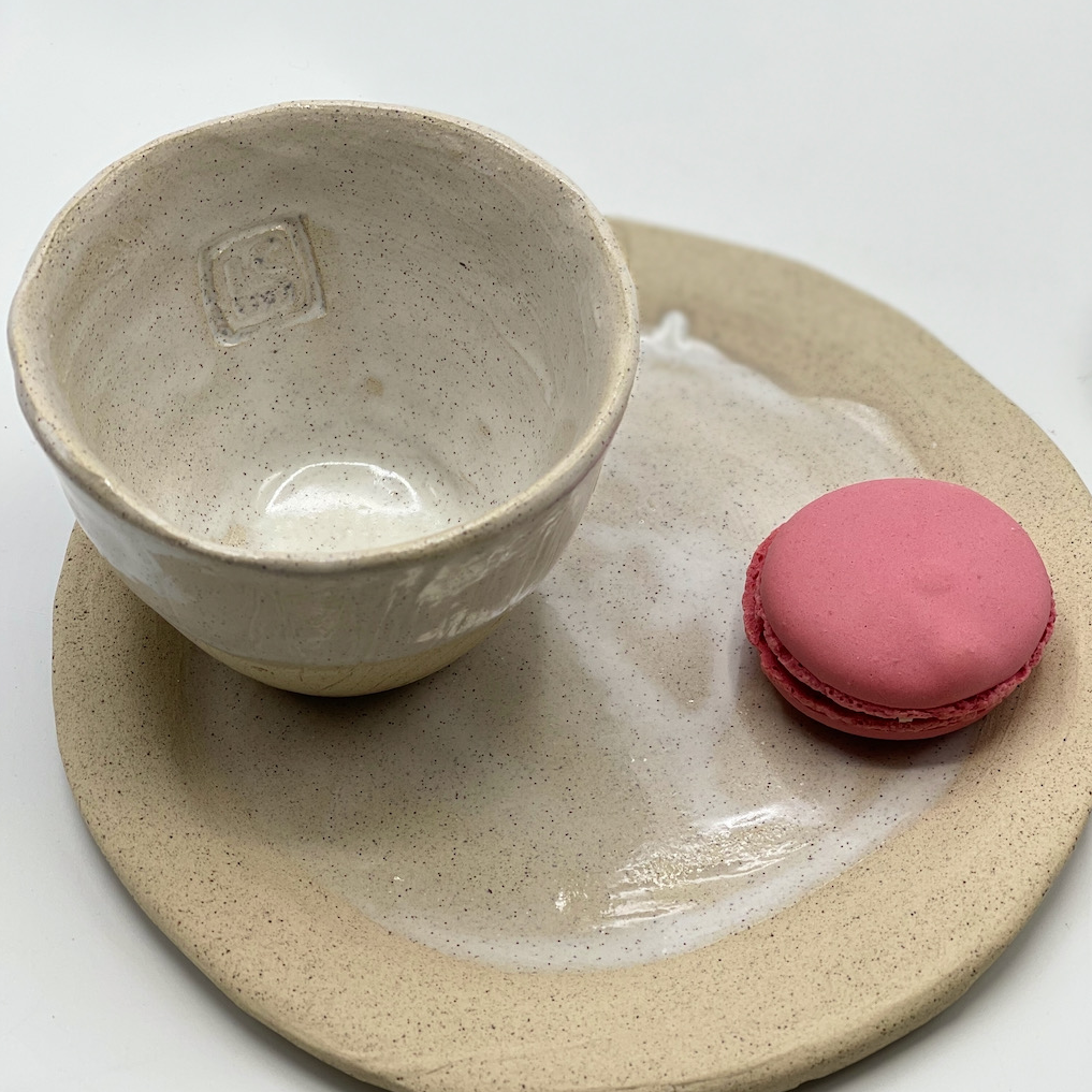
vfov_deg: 22.8
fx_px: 2712
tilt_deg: -51.0
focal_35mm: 76
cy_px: 530
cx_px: 544
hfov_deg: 22.8
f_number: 2.2
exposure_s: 1/126
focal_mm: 7.5
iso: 20
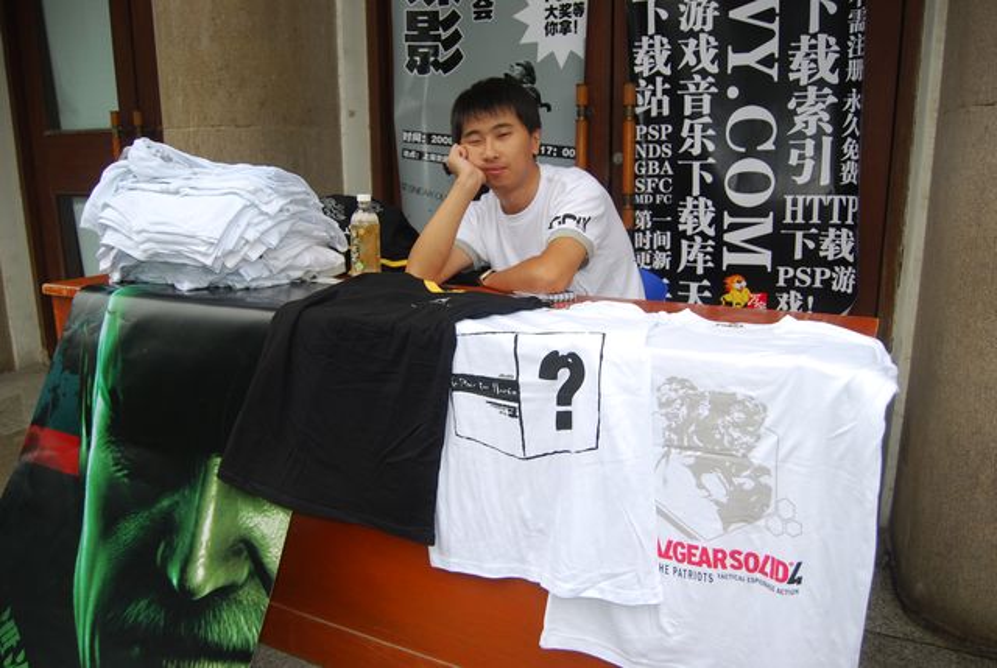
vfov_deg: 48.1
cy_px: 334
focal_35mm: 27
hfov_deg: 67.3
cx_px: 498
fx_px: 749
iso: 125
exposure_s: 1/125
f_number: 3.5
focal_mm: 18
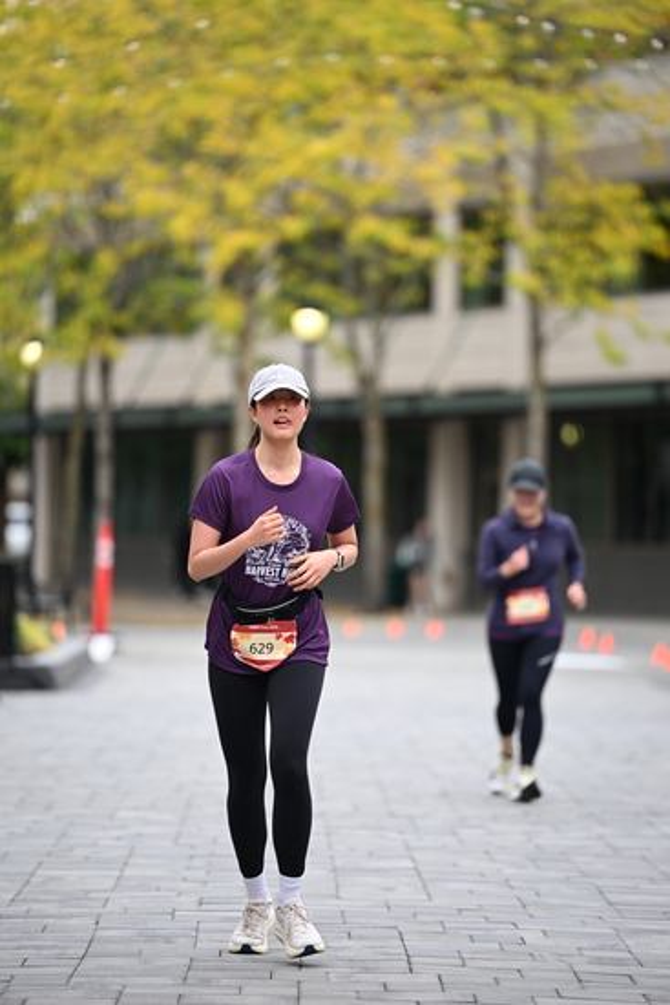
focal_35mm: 195
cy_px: 502
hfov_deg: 7.0
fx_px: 5440
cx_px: 335
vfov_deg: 10.5
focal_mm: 195
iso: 640
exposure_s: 1/1600
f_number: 2.8
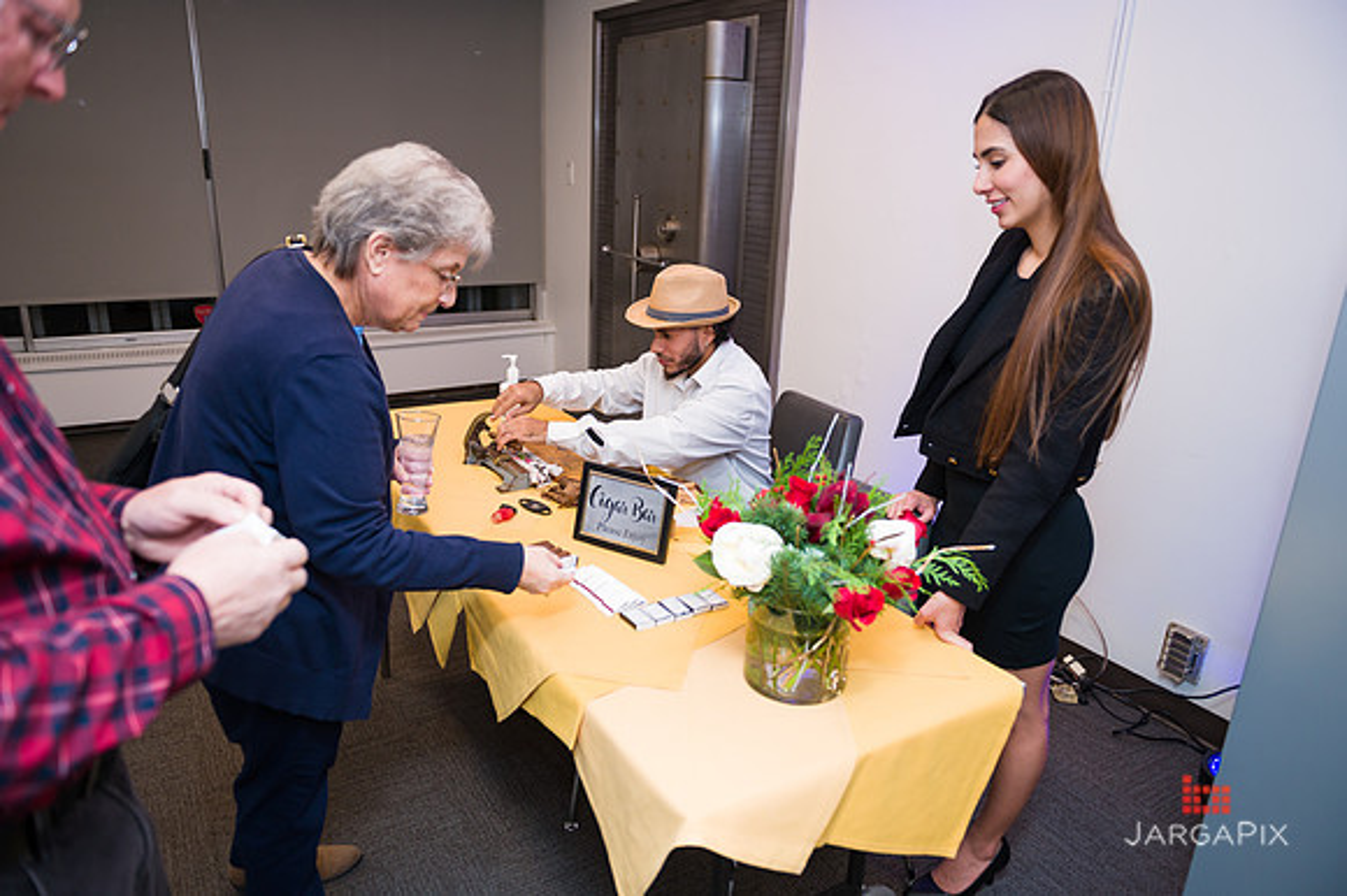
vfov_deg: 53.1
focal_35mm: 24
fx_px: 897
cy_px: 448
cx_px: 674
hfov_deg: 73.8
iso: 400
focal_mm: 24
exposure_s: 1/200
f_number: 3.2
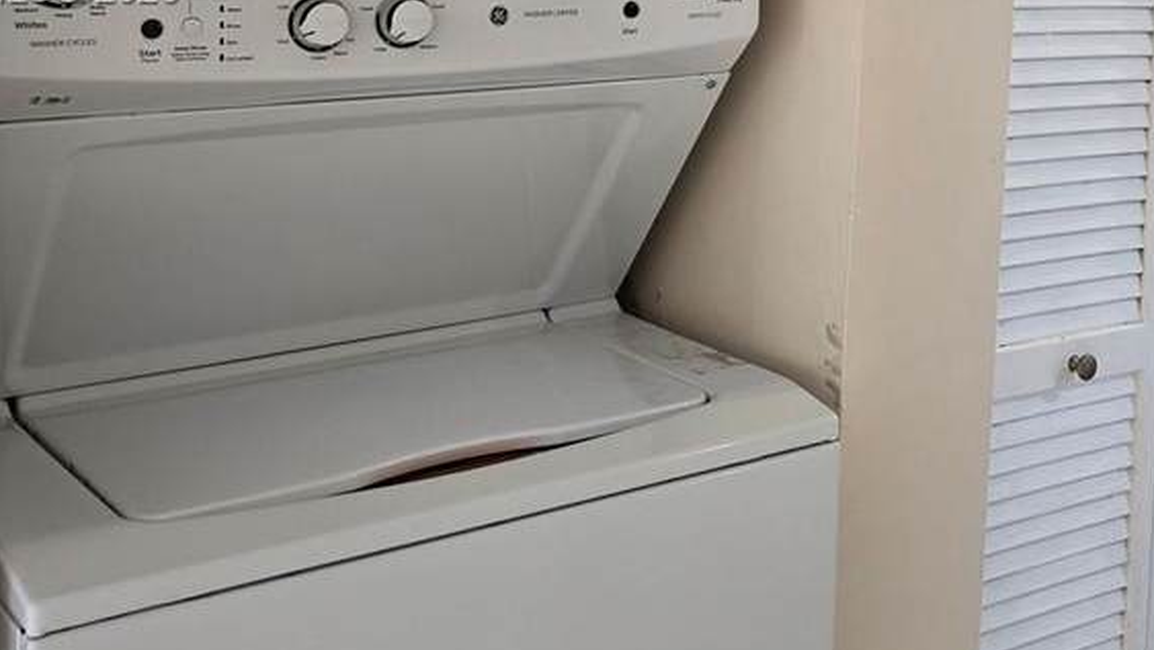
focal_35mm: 57
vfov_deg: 20.4
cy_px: -8
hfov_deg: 35.0
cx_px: 980
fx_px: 1745
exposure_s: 1/120
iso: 160
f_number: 1.7
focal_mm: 6.3
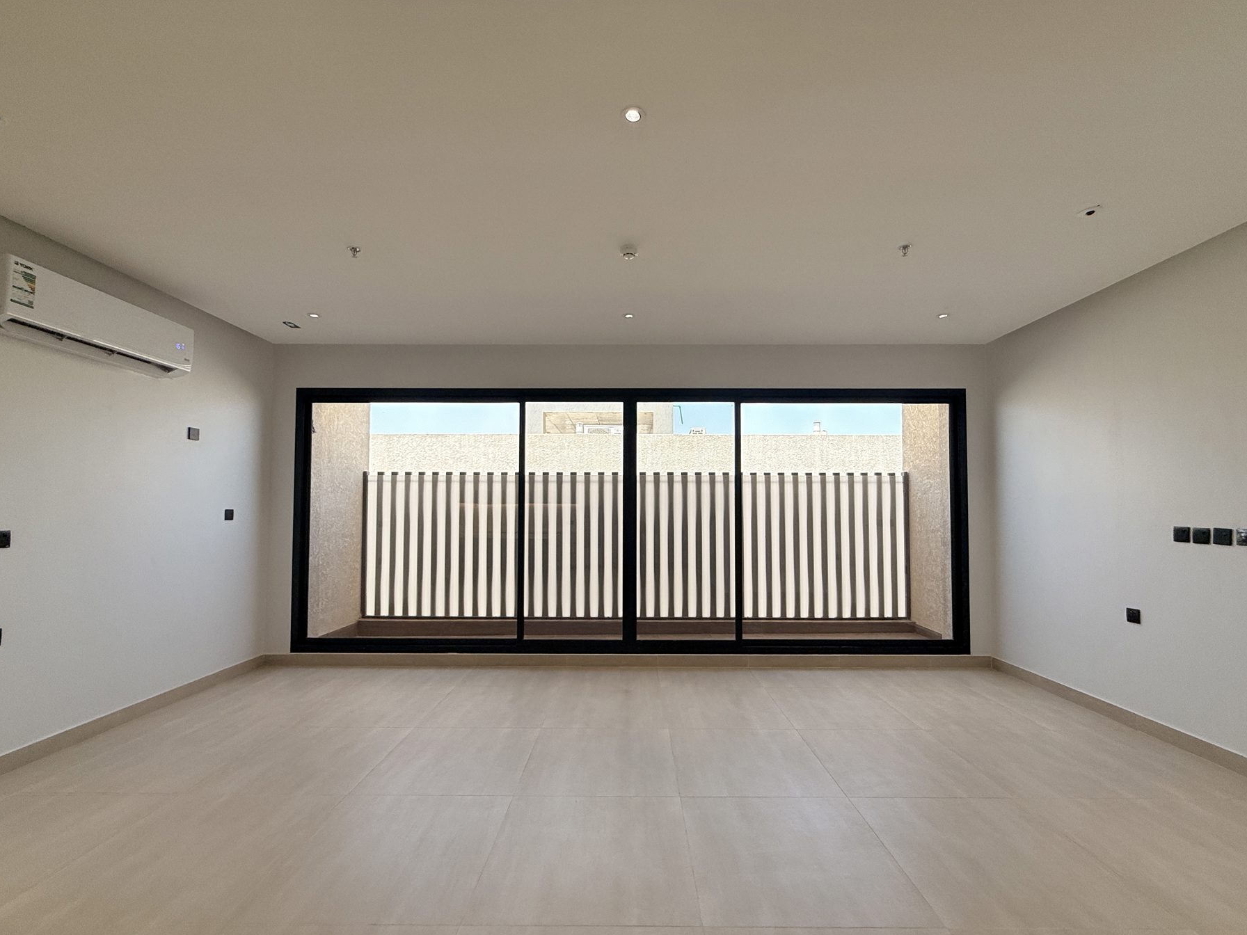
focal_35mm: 15
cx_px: 628
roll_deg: +0.0
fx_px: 540
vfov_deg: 81.6
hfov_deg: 98.2
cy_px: 497
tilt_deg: +1.8
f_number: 2.2
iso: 50
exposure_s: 1/125
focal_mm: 2.22
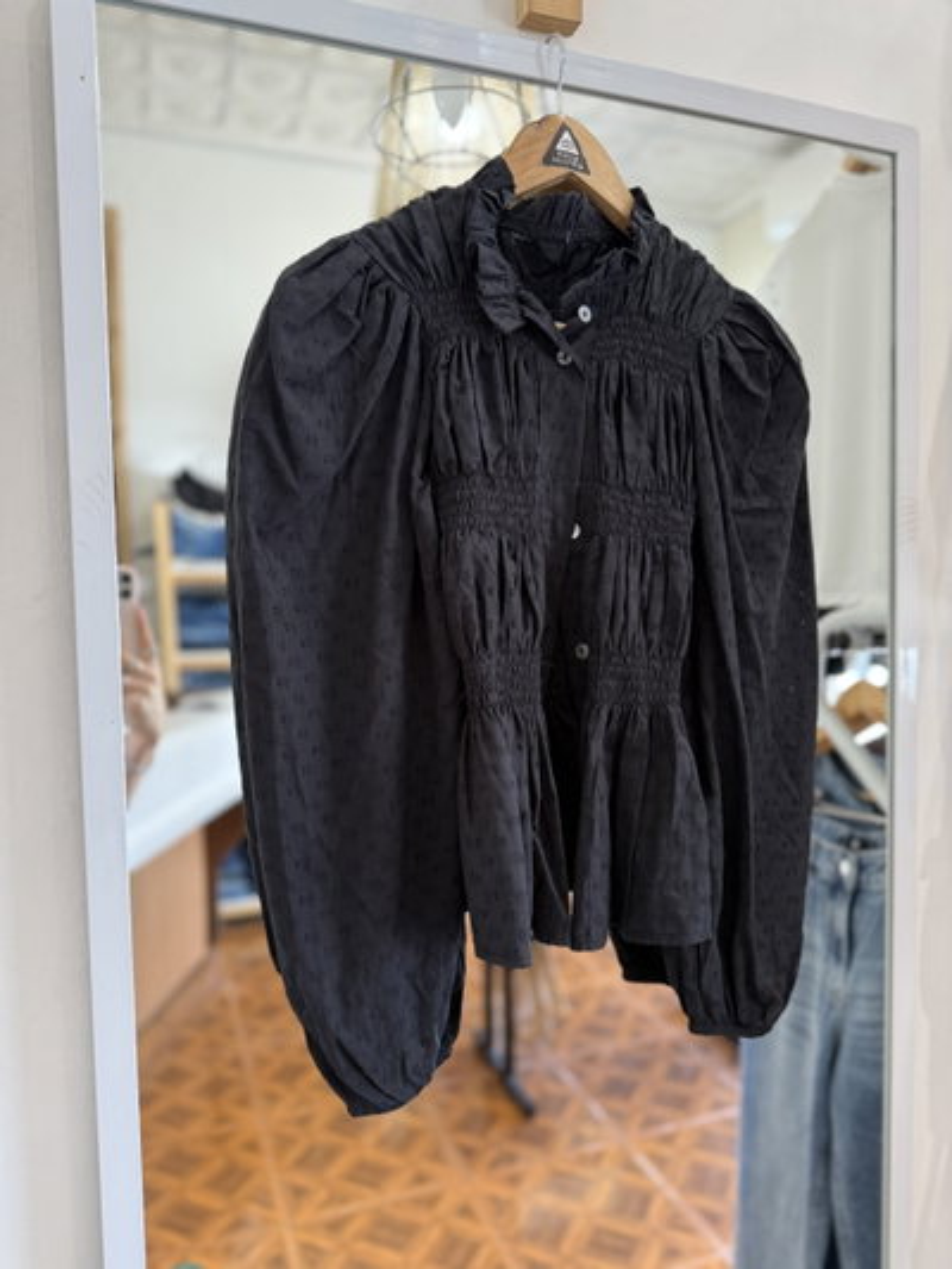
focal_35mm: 24
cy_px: 634
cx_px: 476
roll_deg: +0.5
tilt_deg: -2.5
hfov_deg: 56.8
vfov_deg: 71.6
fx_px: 880
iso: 200
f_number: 1.78
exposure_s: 1/81
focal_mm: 6.76
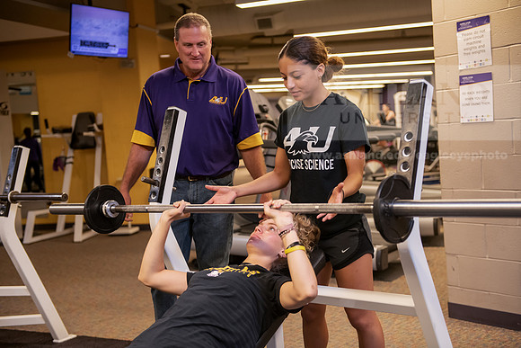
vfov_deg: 27.0
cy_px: 174
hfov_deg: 39.6
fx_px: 724
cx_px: 260
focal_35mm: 50
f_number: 3.2
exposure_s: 1/200
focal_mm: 50
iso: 1000
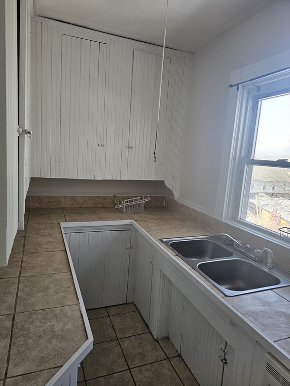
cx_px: 145
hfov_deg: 58.9
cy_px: 193
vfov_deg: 73.9
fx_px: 257
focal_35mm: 23
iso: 125
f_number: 1.7
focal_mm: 6.3
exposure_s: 1/207
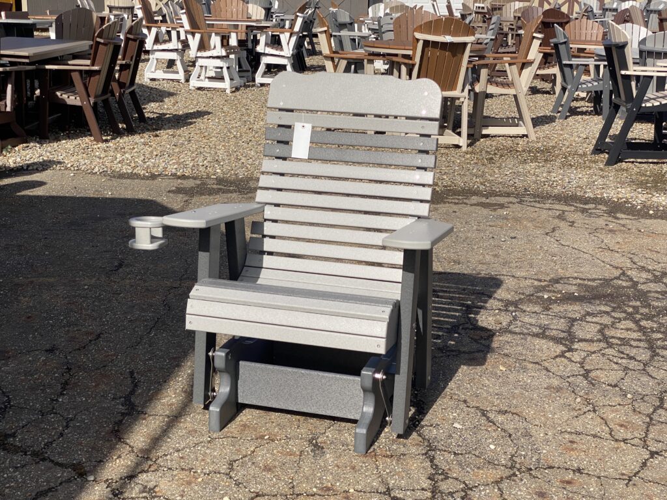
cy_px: 250
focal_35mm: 52
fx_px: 1002
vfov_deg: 28.0
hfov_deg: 36.8
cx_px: 334
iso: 20
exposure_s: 1/1597
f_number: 2
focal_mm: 6
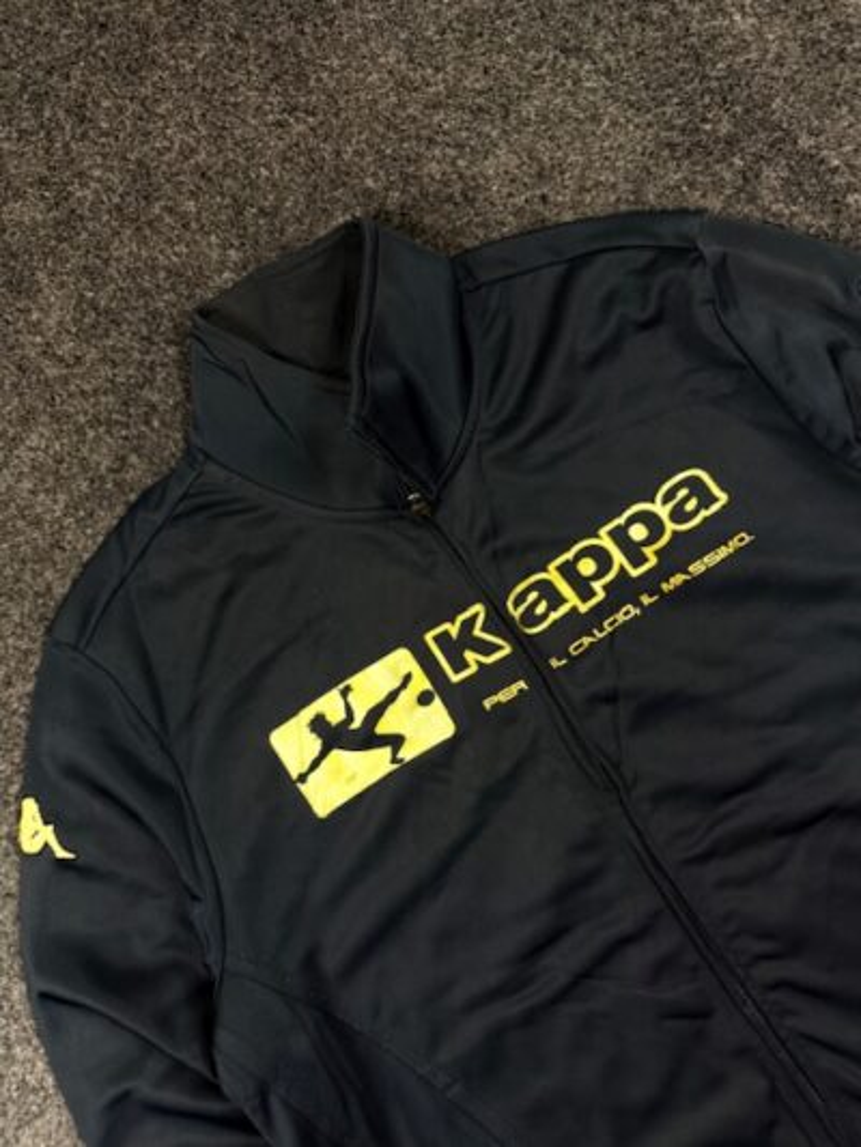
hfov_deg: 56.8
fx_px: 796
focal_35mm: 24
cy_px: 574
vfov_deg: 71.6
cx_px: 430
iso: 160
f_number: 1.78
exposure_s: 1/50
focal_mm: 6.76
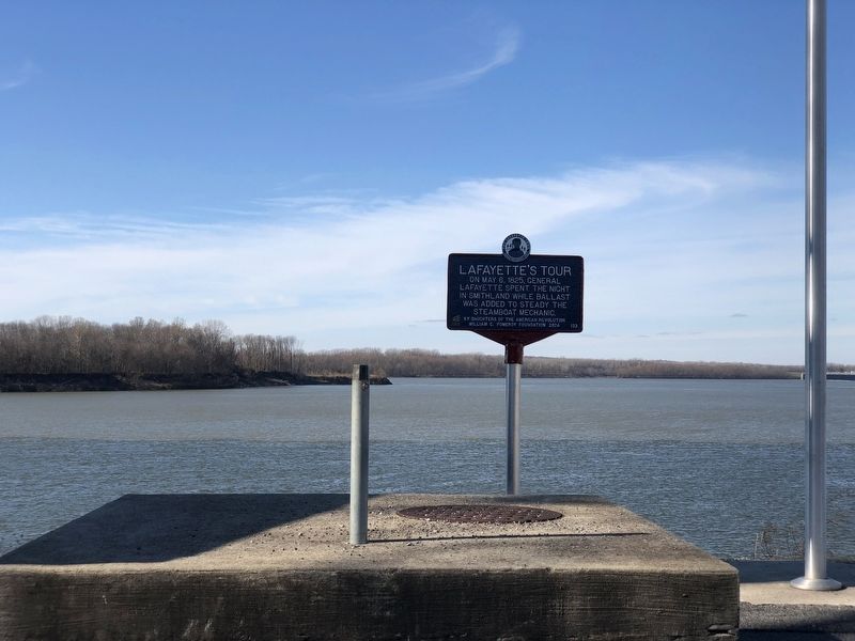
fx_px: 1284
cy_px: 320
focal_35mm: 52
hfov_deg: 36.8
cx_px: 428
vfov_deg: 28.0
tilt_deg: +2.1
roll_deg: -0.5
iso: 16
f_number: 2.4
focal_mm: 6
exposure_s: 1/1312
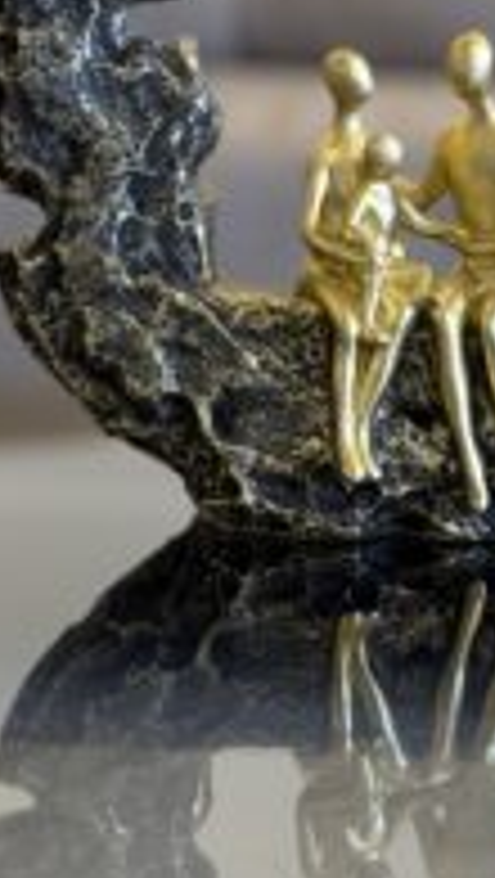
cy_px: 149
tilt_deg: -7.1
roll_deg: -2.1
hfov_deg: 11.3
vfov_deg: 19.7
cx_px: 441
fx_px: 2491
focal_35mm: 107
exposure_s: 1/50
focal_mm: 6.76
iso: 64
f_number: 1.78
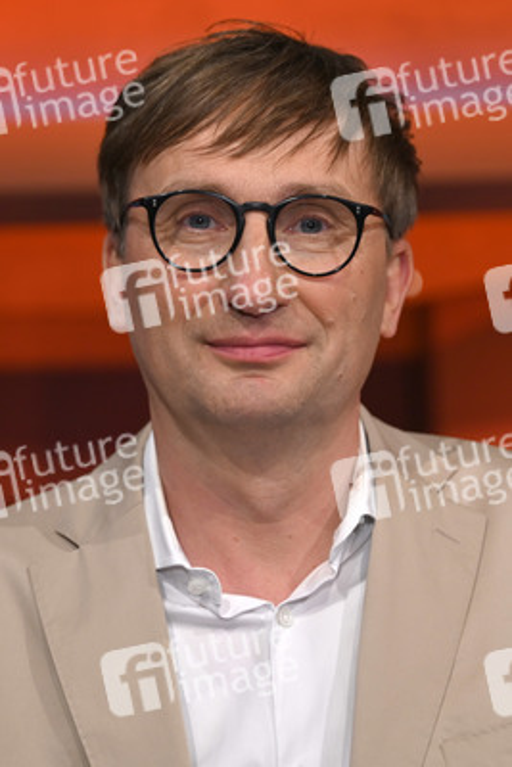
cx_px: 256
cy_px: 384
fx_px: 1108
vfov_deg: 38.2
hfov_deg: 26.0
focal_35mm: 52
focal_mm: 52
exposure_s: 1/200
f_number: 2.8
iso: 400
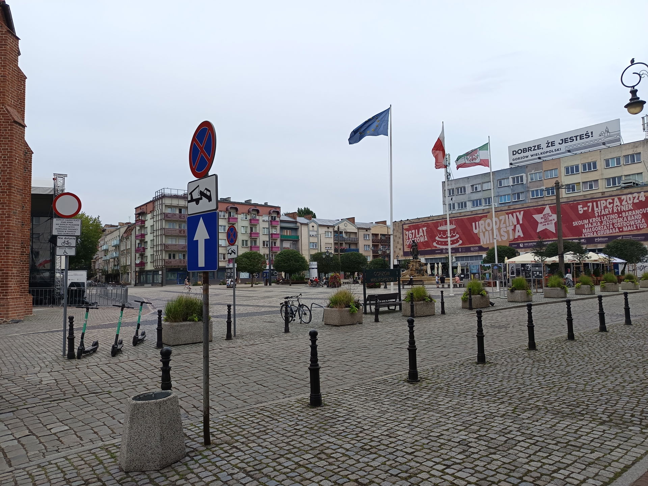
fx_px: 449
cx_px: 324
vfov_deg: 56.8
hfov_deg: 71.6
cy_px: 243
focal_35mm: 24
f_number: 1.7
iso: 50
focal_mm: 5.31
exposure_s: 1/442
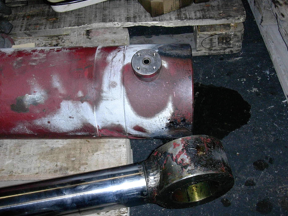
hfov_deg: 38.9
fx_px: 408
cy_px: 113
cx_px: 151
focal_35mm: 49
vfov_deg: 29.7
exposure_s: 1/64
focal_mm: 6.7
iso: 70
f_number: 2.9
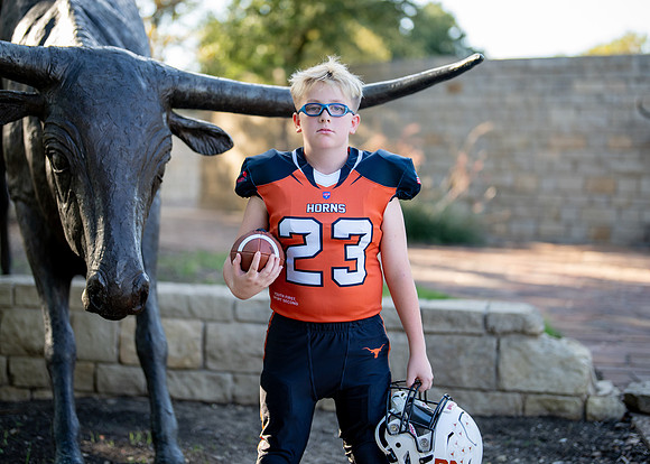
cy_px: 197
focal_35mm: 61
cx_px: 310
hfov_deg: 32.1
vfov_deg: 23.2
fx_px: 1128
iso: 200
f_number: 1.2
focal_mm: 50
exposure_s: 1/1600
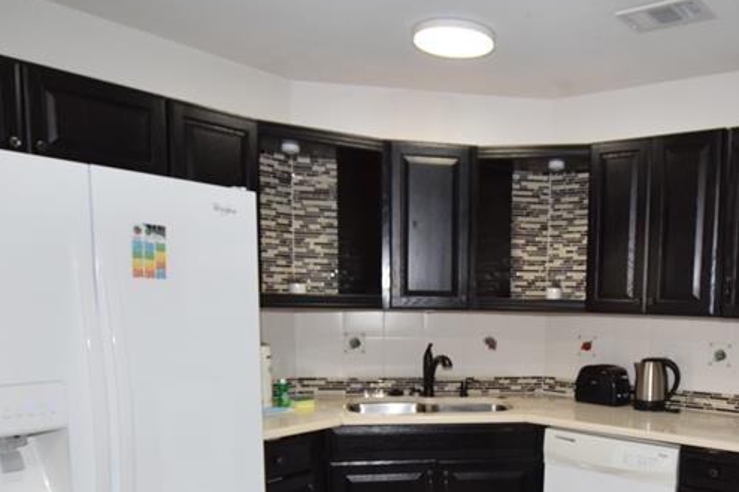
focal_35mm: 31
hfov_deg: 57.9
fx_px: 636
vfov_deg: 40.5
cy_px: 395
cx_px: 533
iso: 800
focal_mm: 10
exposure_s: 1/125
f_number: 5.6
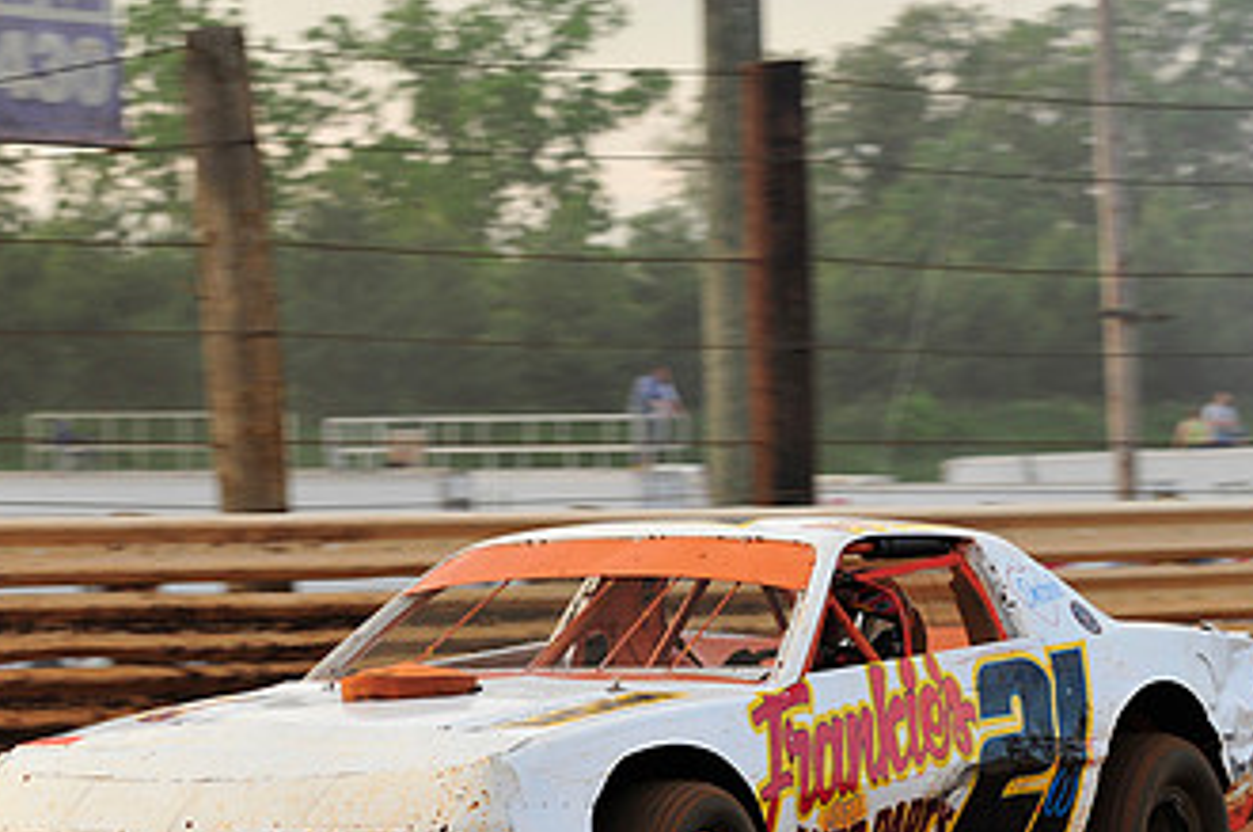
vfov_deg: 6.2
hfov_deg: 9.4
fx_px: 7646
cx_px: 558
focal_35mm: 220
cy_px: 729
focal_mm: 125
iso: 640
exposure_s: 1/320
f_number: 7.1
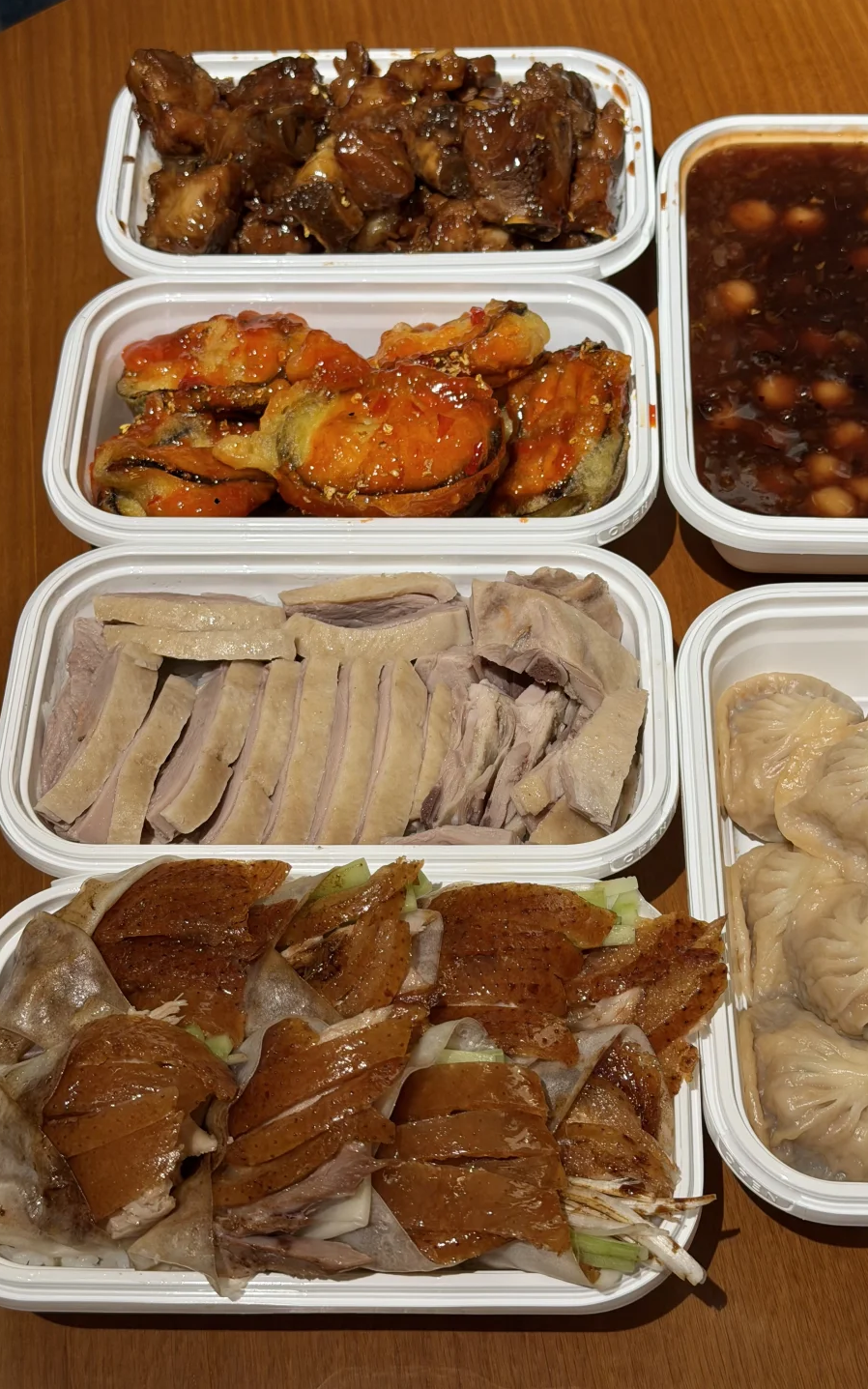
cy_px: 694
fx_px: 1931
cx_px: 498
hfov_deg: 25.3
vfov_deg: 39.6
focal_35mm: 51
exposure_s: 1/52
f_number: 1.78
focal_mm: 6.76
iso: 64
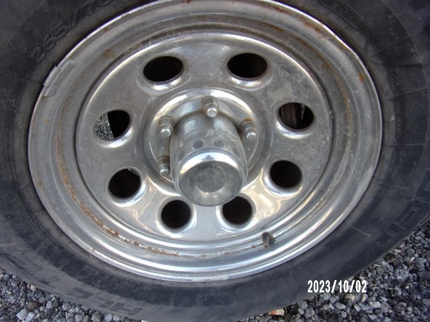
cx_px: 215
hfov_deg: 71.6
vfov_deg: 56.8
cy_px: 161
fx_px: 298
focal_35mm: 24
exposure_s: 1/70
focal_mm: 4.3
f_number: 3.3
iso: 80
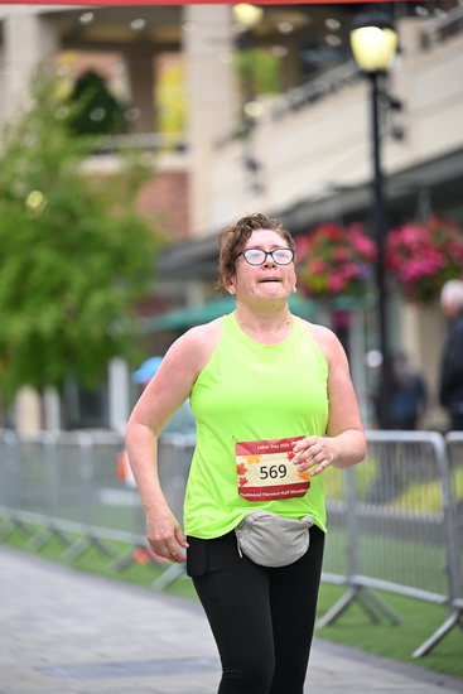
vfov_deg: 14.1
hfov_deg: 9.5
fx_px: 2795
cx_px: 232
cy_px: 347
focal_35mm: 145
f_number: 2.8
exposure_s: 1/1600
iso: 640
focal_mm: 145
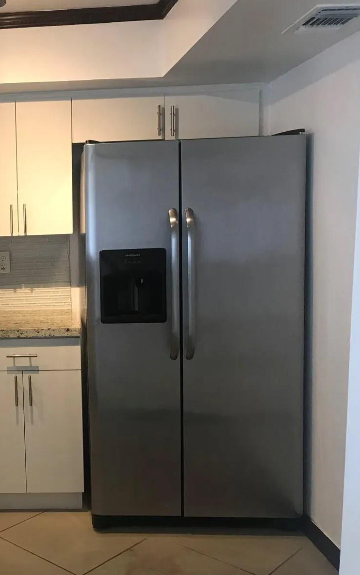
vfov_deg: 49.3
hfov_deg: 29.5
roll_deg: +0.5
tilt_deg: -5.2
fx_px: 628
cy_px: 286
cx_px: -15
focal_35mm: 40
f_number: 1.8
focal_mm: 3.99
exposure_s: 1/20
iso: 40
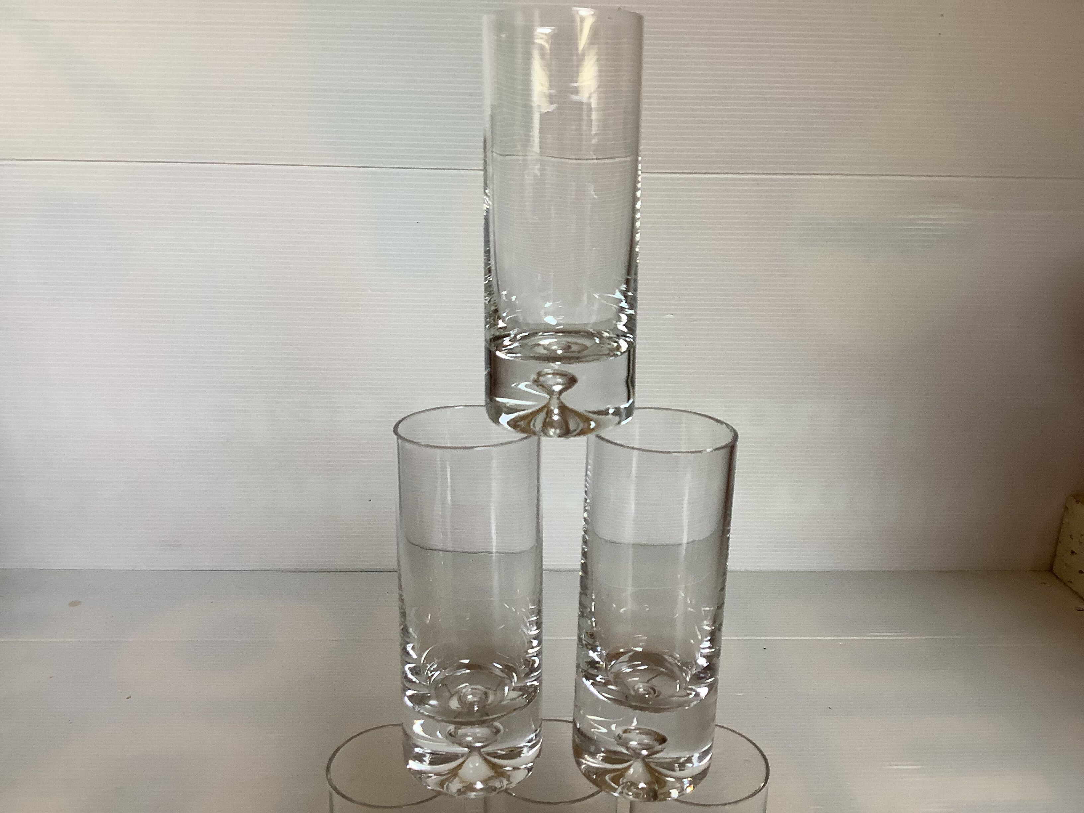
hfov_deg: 58.4
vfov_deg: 45.4
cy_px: 406
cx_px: 542
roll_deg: -0.9
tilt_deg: -15.4
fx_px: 971
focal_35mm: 31
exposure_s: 1/60
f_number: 2.4
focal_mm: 3.3
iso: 64
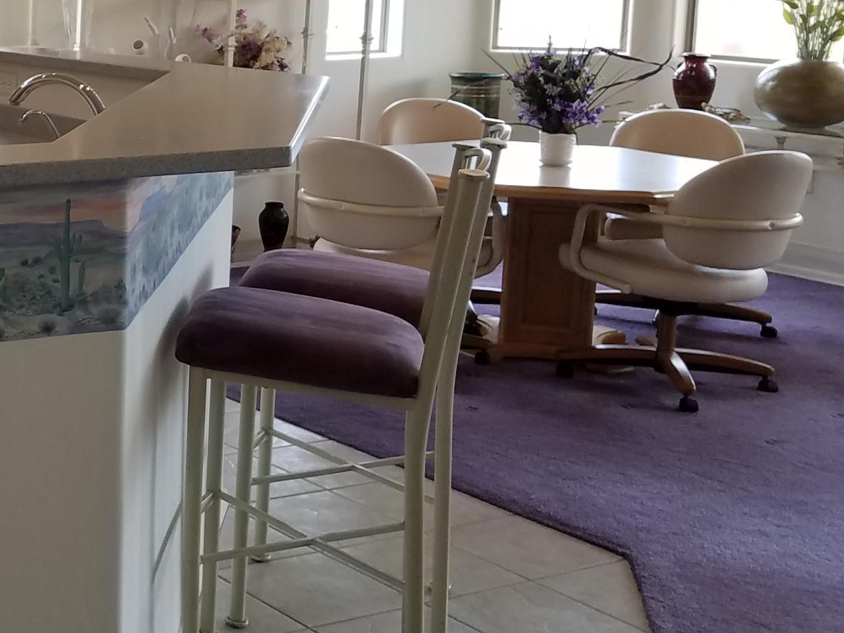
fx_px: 1560
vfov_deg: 22.7
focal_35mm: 64
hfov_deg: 26.8
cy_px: 155
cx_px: -165
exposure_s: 1/120
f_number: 1.7
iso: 50
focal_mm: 4.2
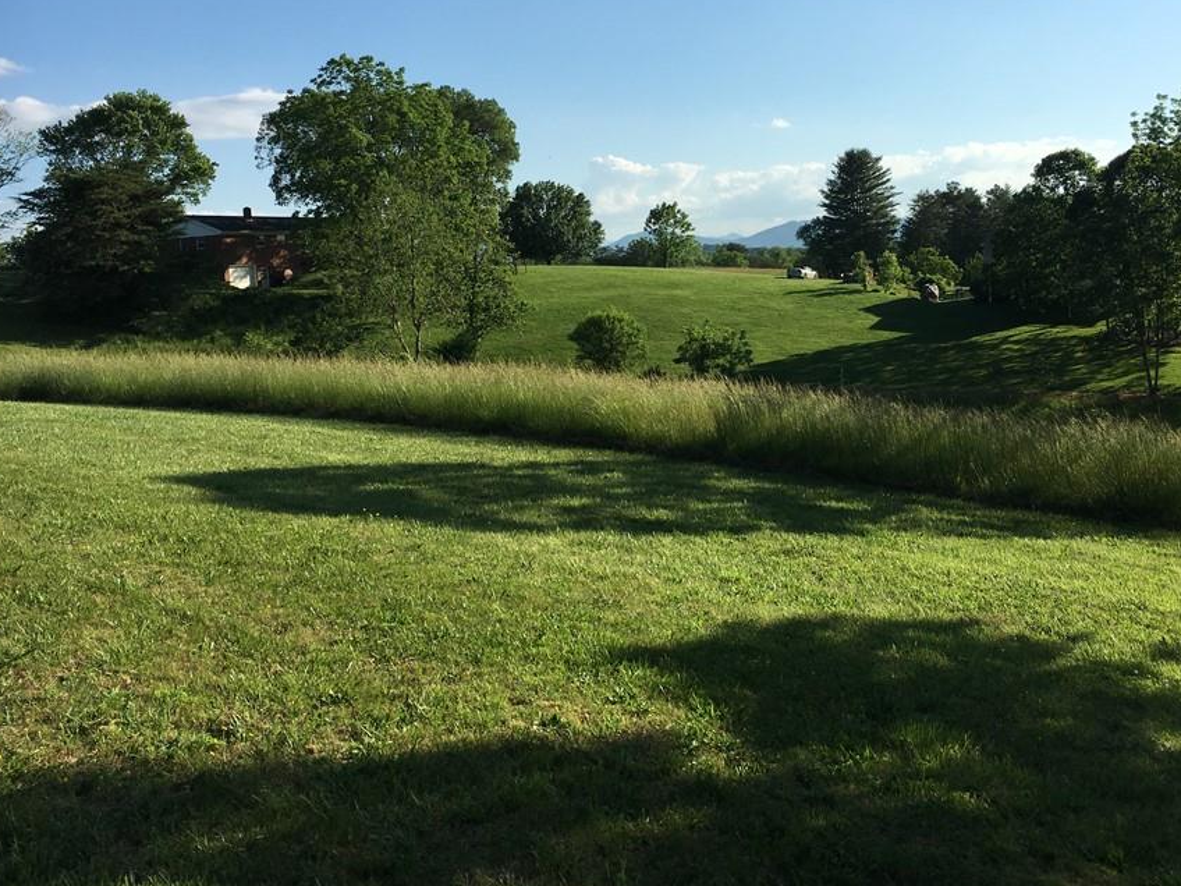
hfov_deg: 52.5
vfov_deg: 40.5
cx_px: 671
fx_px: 1194
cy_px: 362
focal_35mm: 35
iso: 25
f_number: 2.2
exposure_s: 1/1789
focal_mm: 4.15
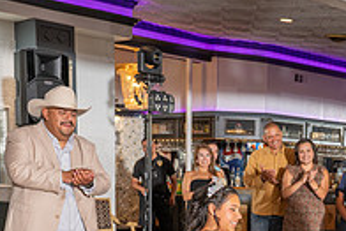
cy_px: 311
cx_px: 265
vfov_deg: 17.8
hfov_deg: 28.0
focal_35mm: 71
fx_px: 683
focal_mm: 24
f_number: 4.5
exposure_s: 1/200
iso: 500
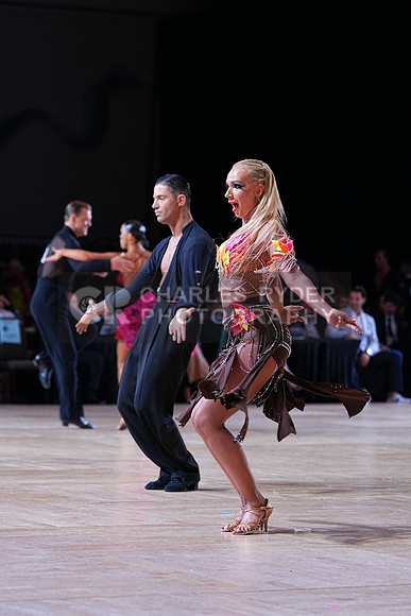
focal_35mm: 135
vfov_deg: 15.2
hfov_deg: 10.2
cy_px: 308
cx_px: 206
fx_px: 2310
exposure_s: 1/500
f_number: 4
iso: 2000
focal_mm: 135
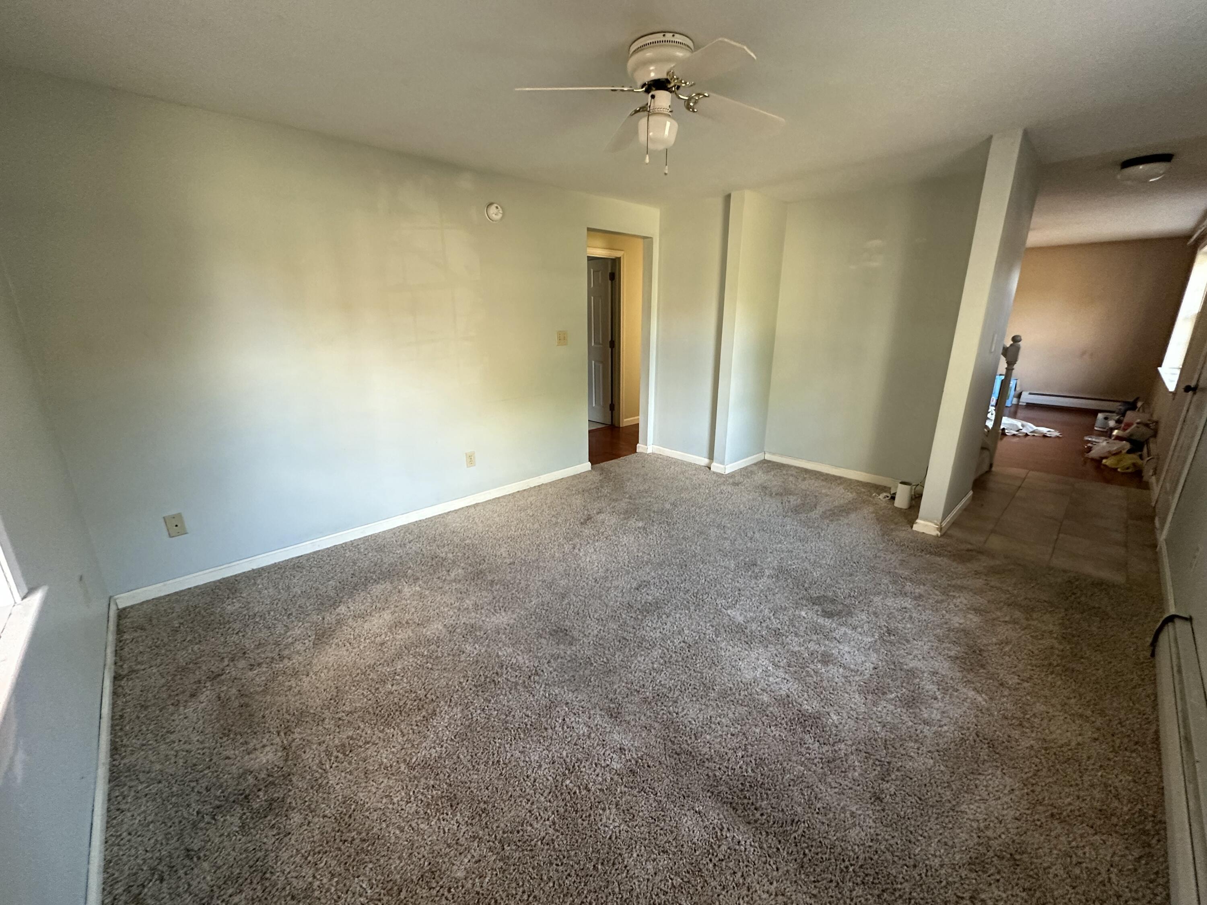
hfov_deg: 102.1
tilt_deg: -16.2
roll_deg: +0.4
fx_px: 488
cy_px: 452
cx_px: 604
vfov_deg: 85.7
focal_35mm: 14
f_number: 2.2
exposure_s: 1/84
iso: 400
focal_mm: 2.22
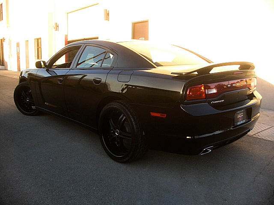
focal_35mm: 36
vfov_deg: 39.7
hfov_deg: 51.4
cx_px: 137
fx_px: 285
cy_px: 102
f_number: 2.8
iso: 50
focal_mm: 6.3
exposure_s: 1/100
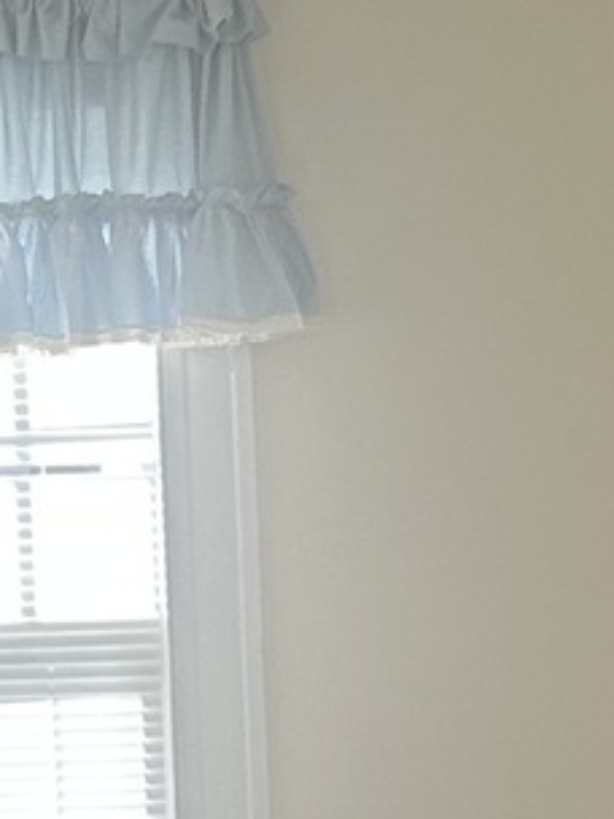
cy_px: 649
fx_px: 4659
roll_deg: +1.6
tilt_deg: -2.8
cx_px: -57
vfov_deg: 10.0
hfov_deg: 7.5
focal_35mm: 197
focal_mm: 5.7
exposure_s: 1/121
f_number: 1.5
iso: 40
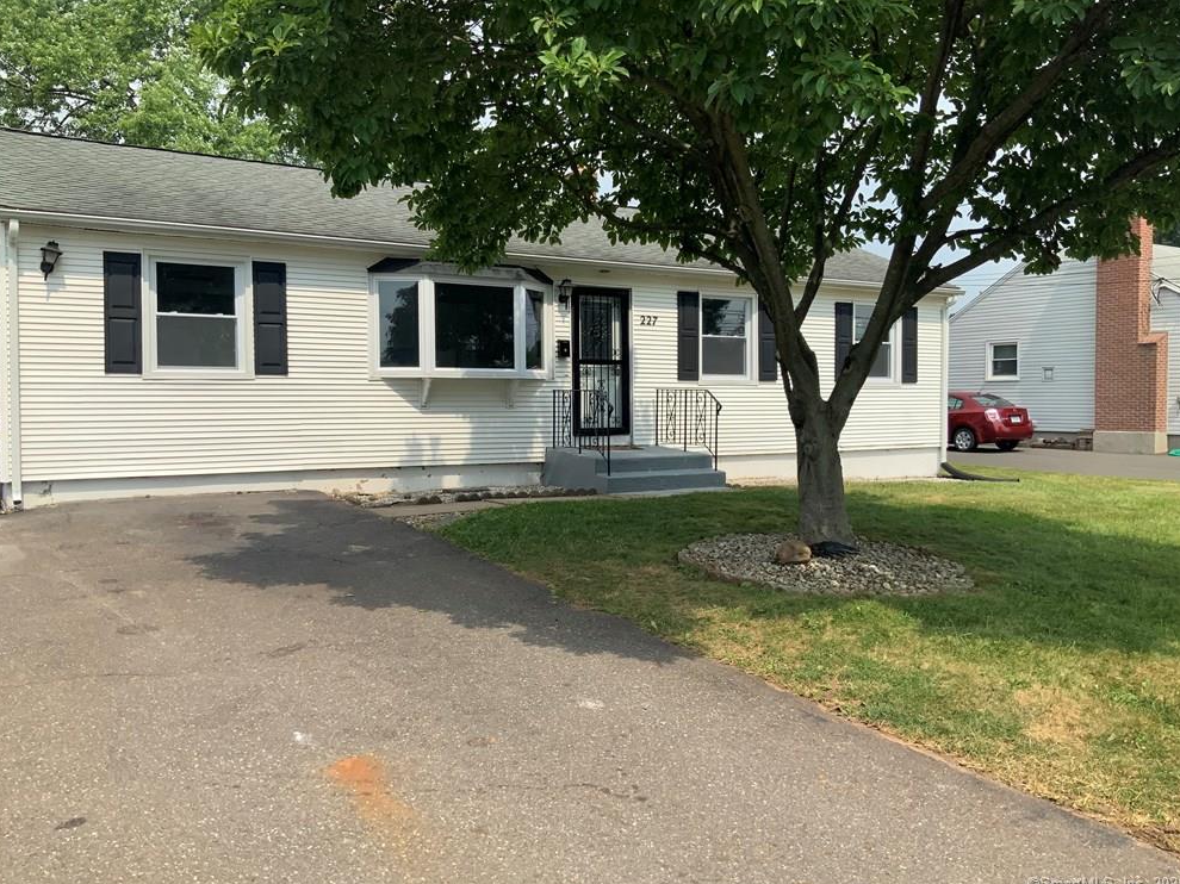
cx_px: 584
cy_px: 437
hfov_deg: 60.0
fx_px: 1022
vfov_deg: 46.8
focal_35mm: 30
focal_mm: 3
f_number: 1.8
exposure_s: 1/1626
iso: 16
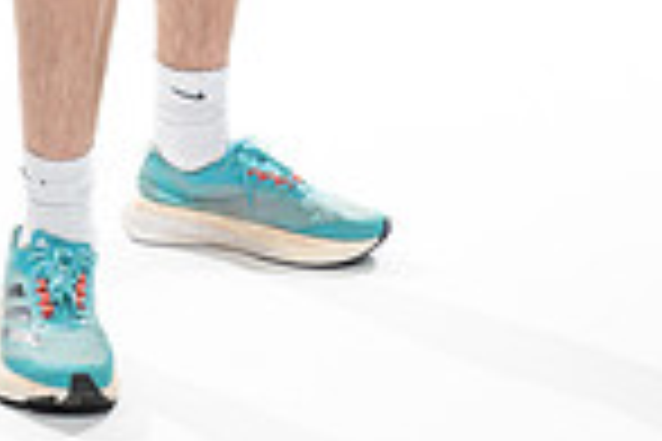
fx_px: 3163
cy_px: -508
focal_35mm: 172
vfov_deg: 7.6
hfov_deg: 11.9
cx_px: 185
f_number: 7.1
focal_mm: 56
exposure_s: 1/160
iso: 320
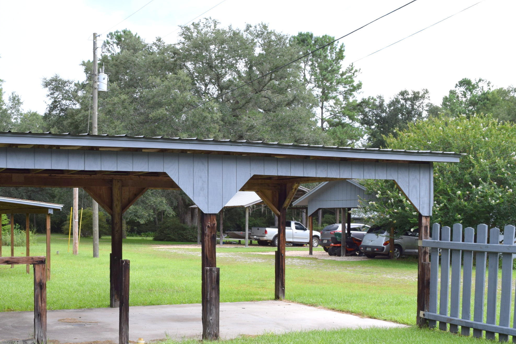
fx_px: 717
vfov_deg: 26.6
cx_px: 170
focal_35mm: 50
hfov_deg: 39.1
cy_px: 260
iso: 320
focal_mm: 22
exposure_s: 1/250
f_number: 8
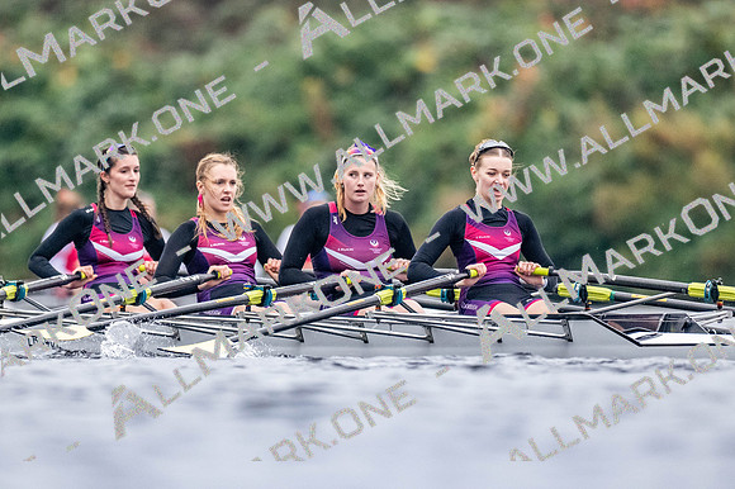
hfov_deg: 2.3
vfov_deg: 1.5
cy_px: 244
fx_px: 18364
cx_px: 368
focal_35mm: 900
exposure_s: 1/2500
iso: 3600
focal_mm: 600
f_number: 4
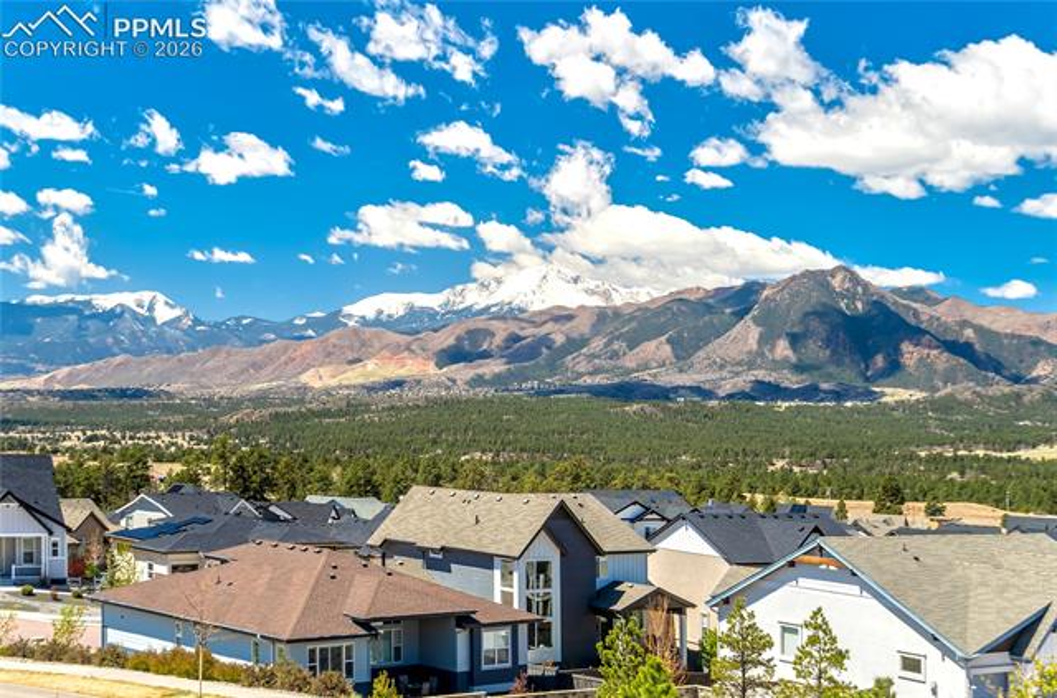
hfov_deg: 38.3
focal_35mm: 52
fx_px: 1523
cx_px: 528
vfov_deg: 25.8
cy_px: 349
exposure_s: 1/125
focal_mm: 35
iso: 100
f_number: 7.1
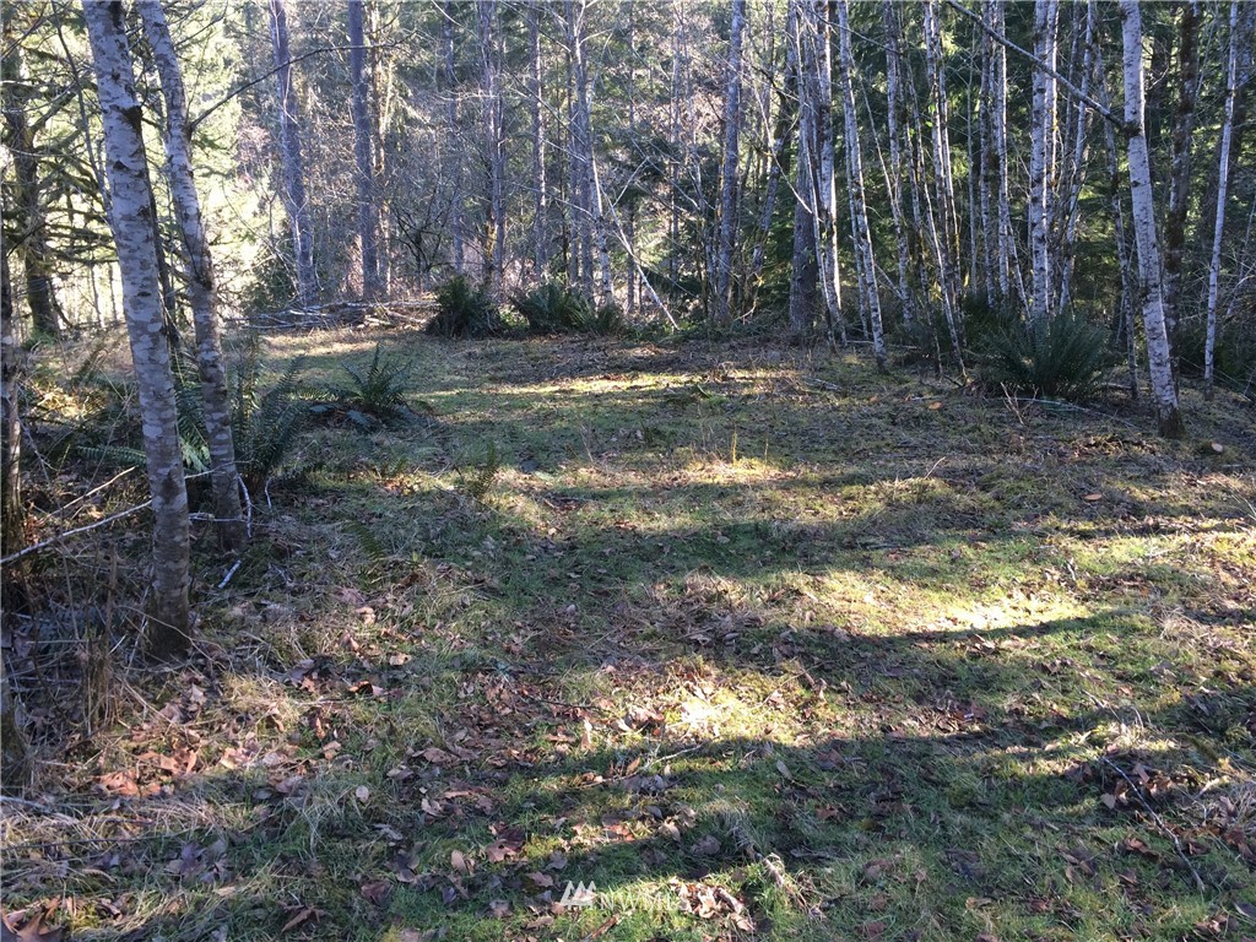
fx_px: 1052
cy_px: 471
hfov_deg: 61.7
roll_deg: +2.0
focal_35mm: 29
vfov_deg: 48.2
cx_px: 628
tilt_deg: -19.4
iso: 64
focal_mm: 4.15
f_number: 2.2
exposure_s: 1/120
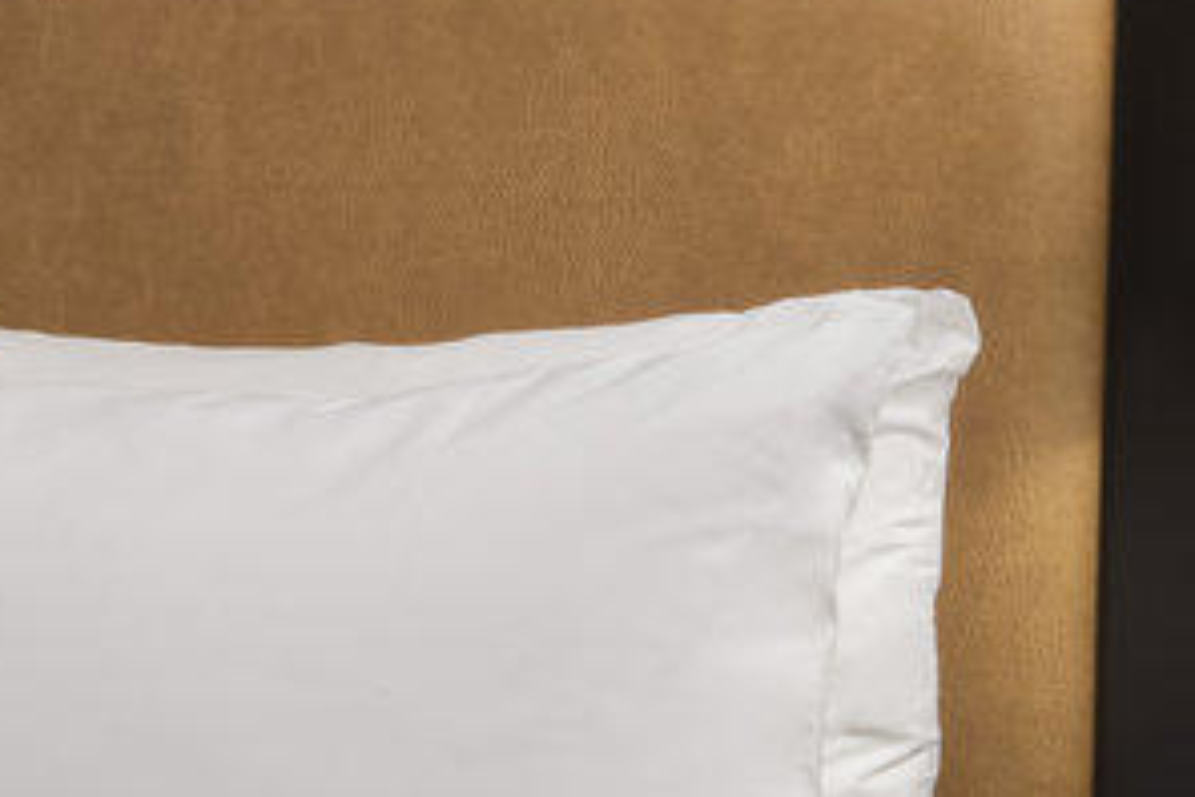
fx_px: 4580
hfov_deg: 10.6
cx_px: -2346
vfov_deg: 9.9
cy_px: -18
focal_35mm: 138
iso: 100
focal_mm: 20
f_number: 20
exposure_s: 3
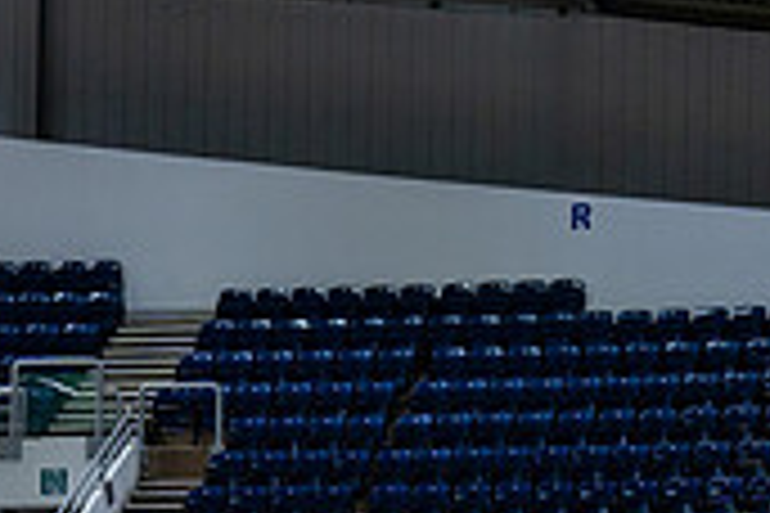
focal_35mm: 237
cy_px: 749
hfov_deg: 8.7
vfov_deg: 5.7
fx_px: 5069
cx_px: 482
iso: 3200
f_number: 2.8
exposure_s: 1/800
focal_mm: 70
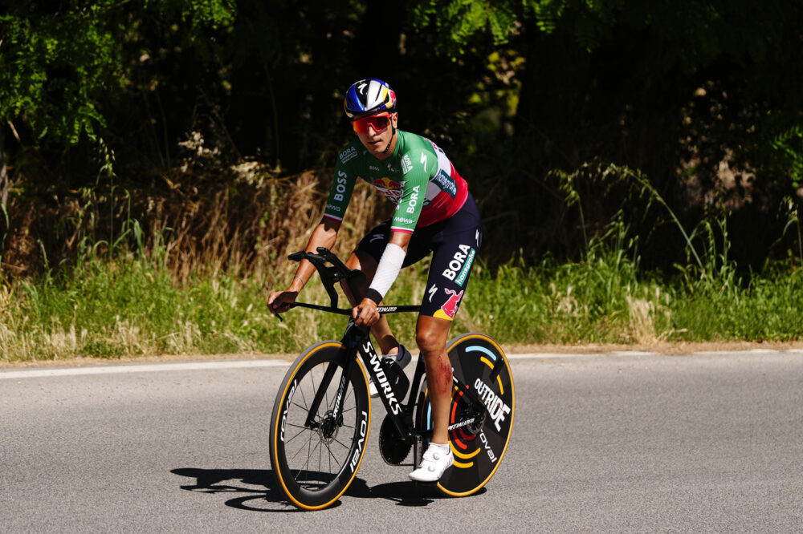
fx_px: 4459
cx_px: 402
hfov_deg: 10.3
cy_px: 267
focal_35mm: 200
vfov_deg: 6.9
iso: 125
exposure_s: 1/4000
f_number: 2.8
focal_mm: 200
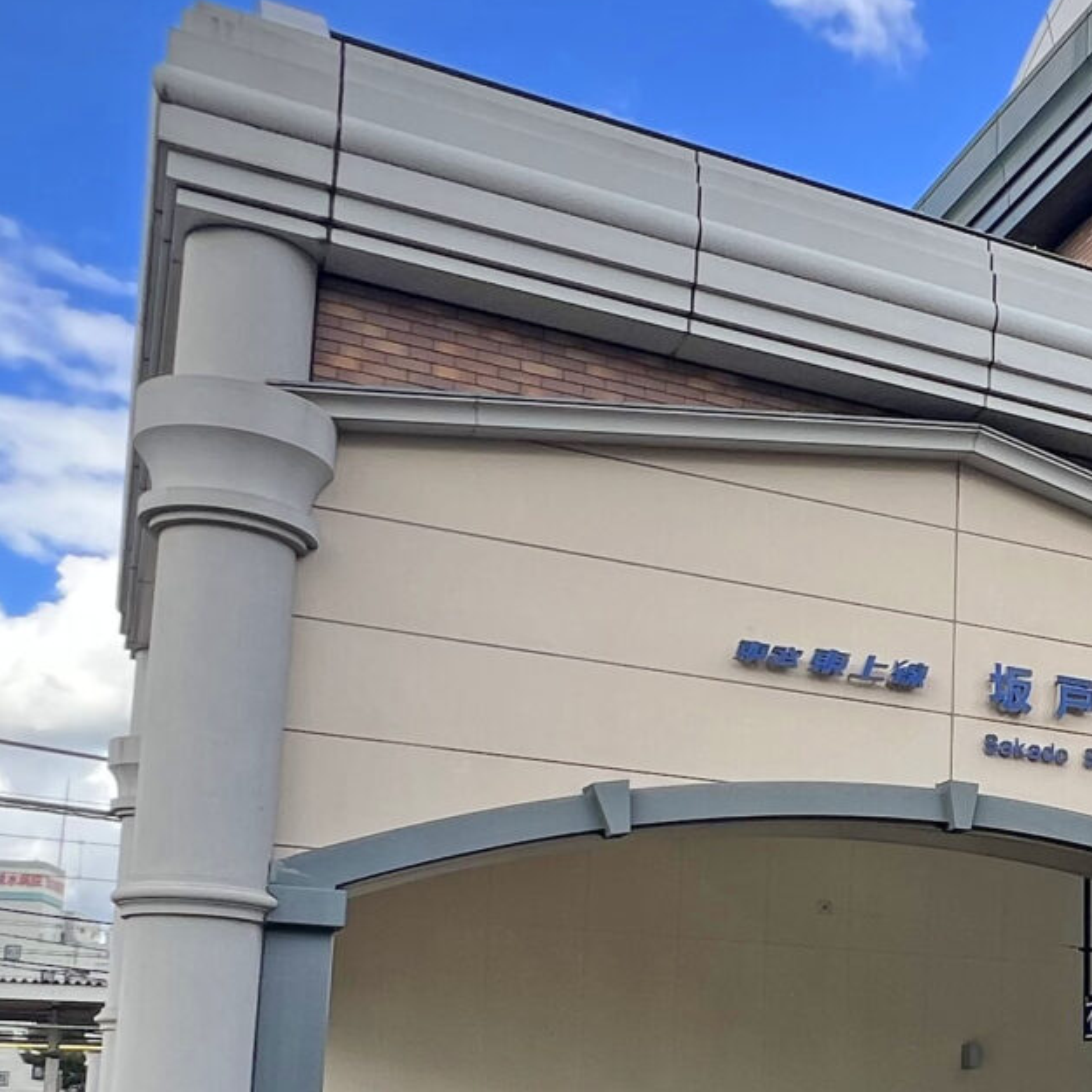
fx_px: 1677
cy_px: 912
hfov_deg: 31.4
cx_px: 1240
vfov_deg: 34.7
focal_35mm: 47
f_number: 1.8
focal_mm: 1.57
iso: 32
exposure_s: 1/301
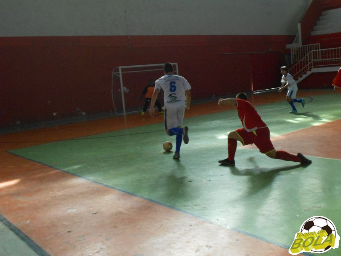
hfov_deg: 50.1
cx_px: 170
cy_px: 128
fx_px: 364
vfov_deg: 38.7
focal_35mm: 37
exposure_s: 1/250
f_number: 3.9
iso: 400
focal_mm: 6.9
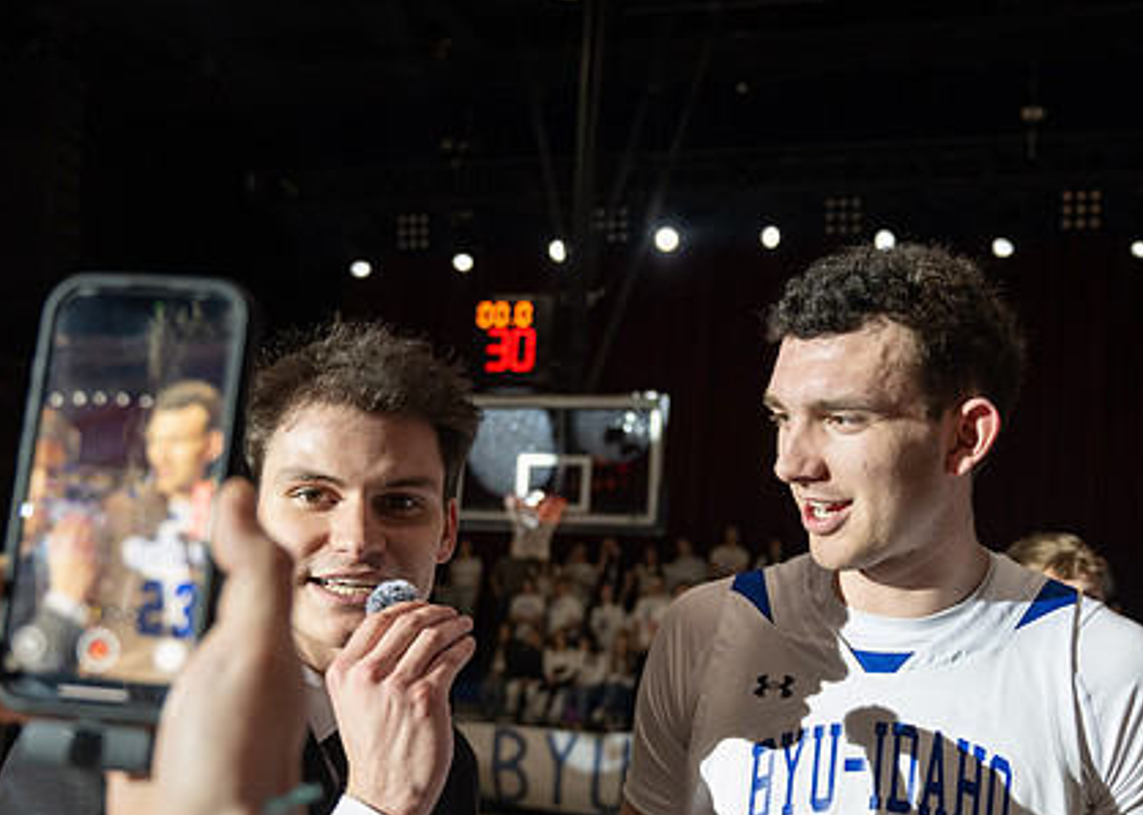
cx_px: 688
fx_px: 1557
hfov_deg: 40.1
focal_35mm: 48
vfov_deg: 29.1
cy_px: 539
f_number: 4
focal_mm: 33
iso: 1000
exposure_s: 1/320
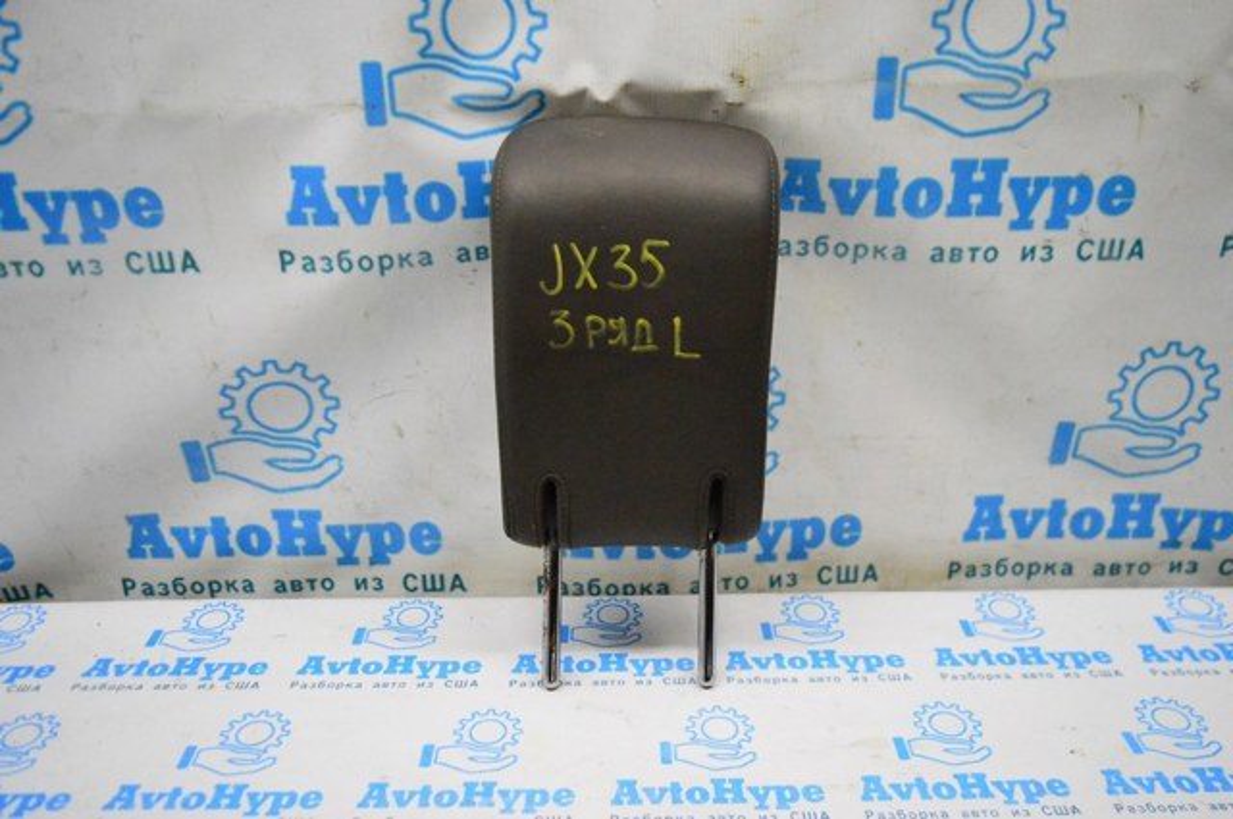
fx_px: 1026
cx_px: 616
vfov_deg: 43.5
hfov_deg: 62.0
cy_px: 410
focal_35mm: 30
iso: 6400
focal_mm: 20
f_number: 3.8
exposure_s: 1/800
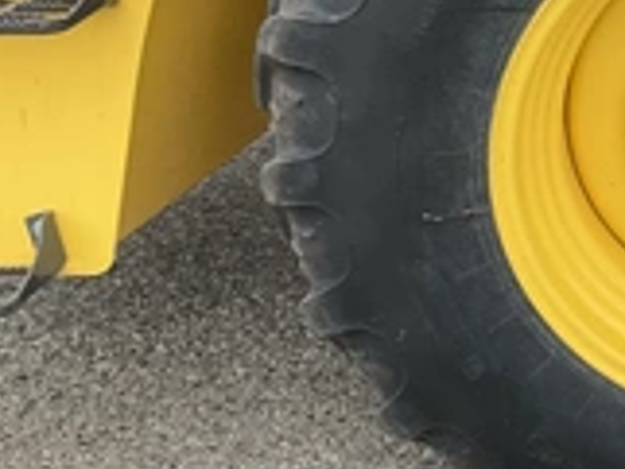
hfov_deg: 24.3
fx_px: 1301
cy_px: 78
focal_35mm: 72
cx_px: 765
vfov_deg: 20.2
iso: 20
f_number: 1.8
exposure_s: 1/174
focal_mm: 3
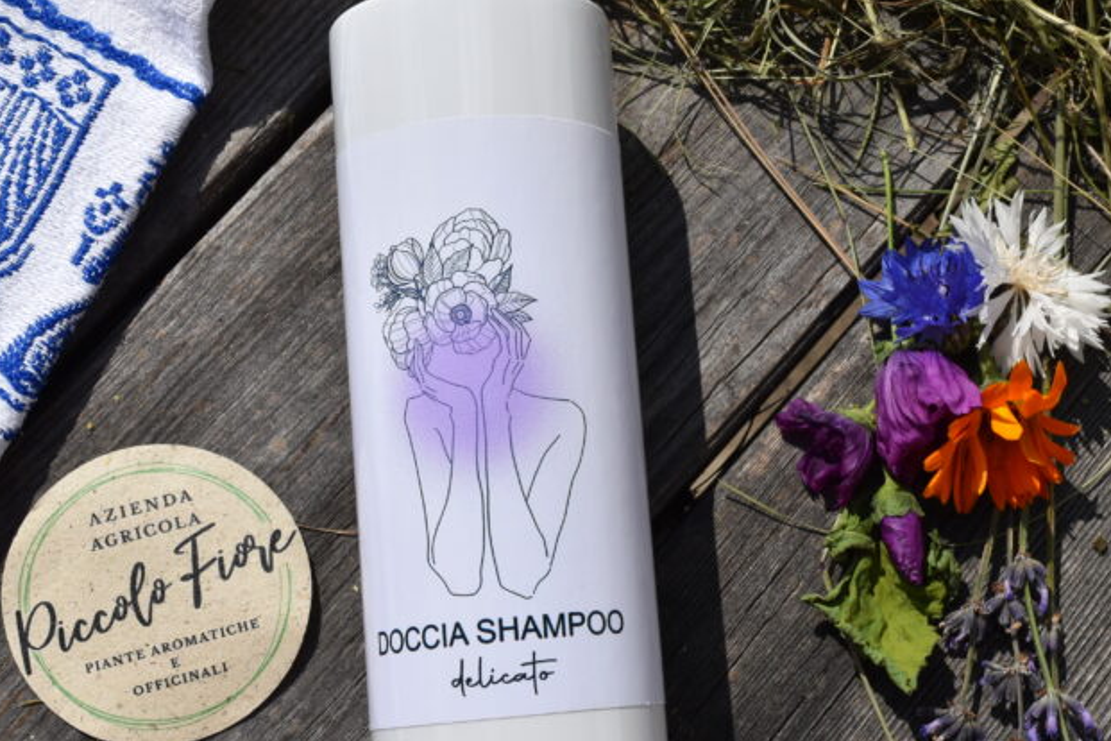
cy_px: 380
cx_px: 768
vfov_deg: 20.4
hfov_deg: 29.9
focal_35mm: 67
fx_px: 2062
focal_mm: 27
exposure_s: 1/500
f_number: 11
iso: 200
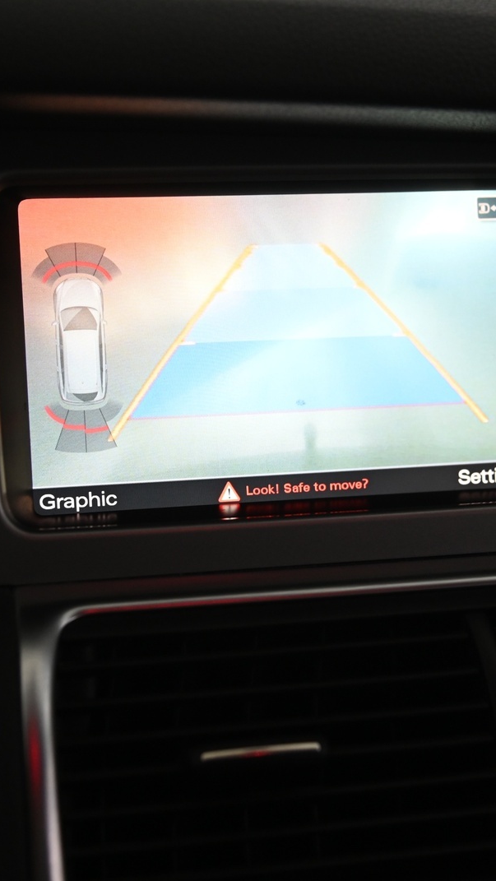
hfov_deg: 16.5
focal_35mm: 73
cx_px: 243
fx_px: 1706
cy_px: 443
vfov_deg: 29.0
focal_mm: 46
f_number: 4
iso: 2000
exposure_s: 1/80
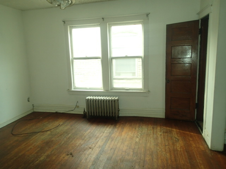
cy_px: 84
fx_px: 163
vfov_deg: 54.9
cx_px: 113
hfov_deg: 69.4
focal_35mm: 25
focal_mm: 4.5
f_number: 2
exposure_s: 1/60
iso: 160
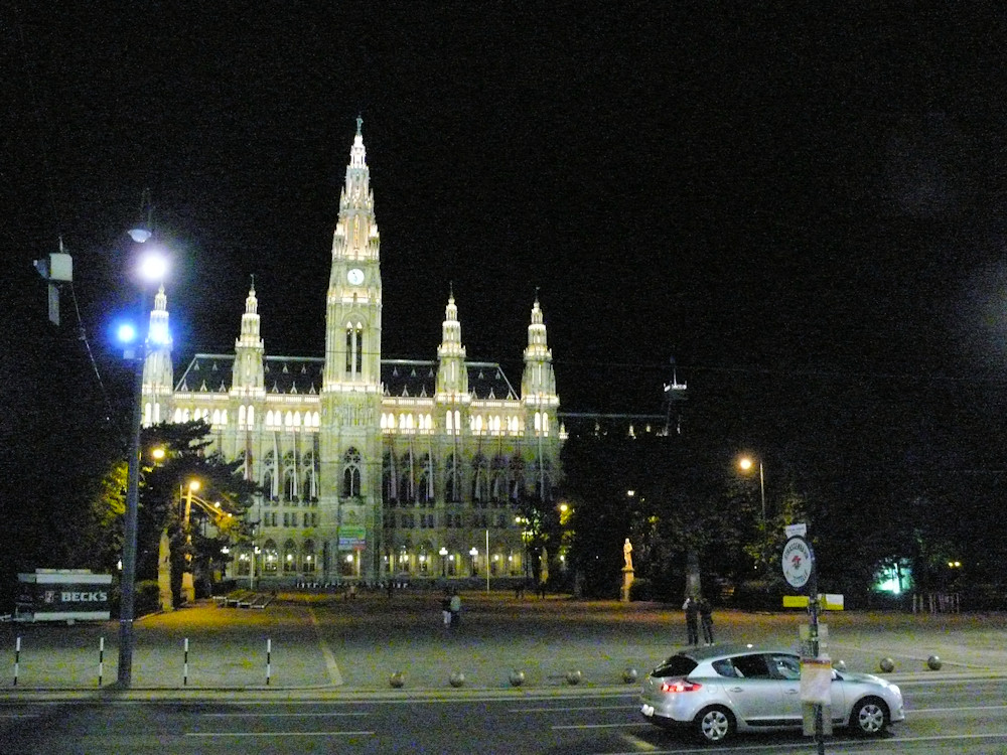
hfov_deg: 52.6
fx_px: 1018
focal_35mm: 35
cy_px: 378
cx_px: 504
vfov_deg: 40.7
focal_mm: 7.4
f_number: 2.8
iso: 1600
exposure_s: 1/20
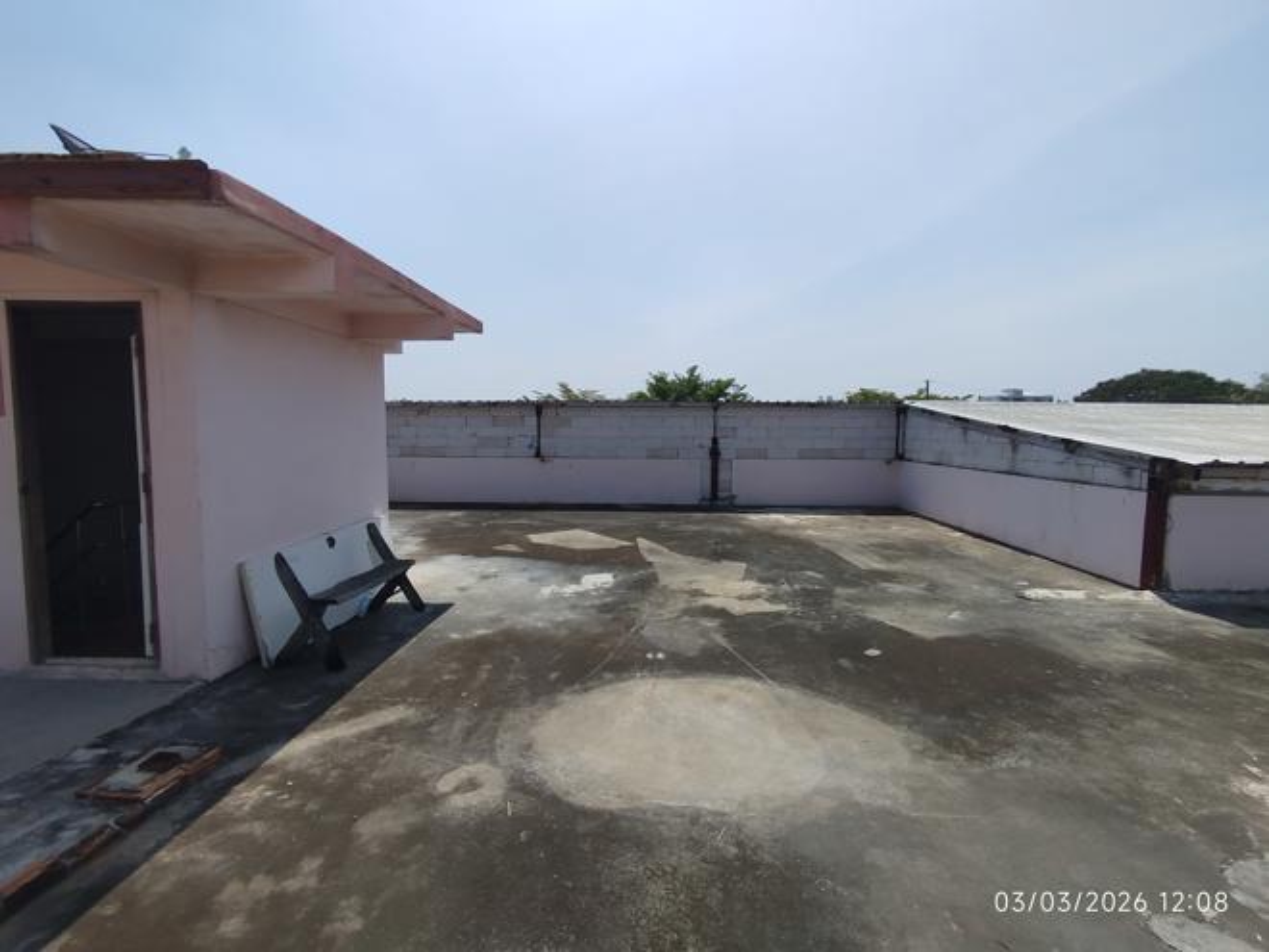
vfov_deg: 81.7
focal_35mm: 15
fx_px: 550
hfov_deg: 98.2
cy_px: 476
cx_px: 634
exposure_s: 1/2092
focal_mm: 1.65
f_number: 2.2
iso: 50
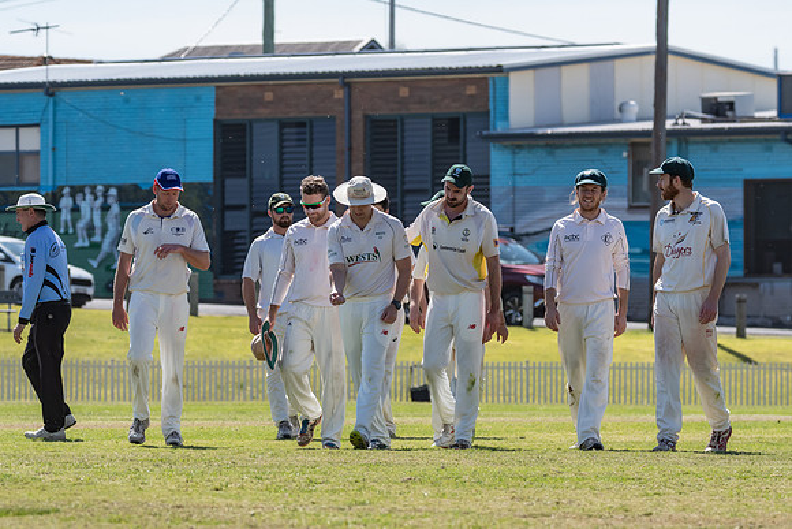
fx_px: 7262
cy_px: 264
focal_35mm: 330
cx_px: 396
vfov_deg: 4.2
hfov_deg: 6.2
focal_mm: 220
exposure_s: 1/2000
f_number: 7.1
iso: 640
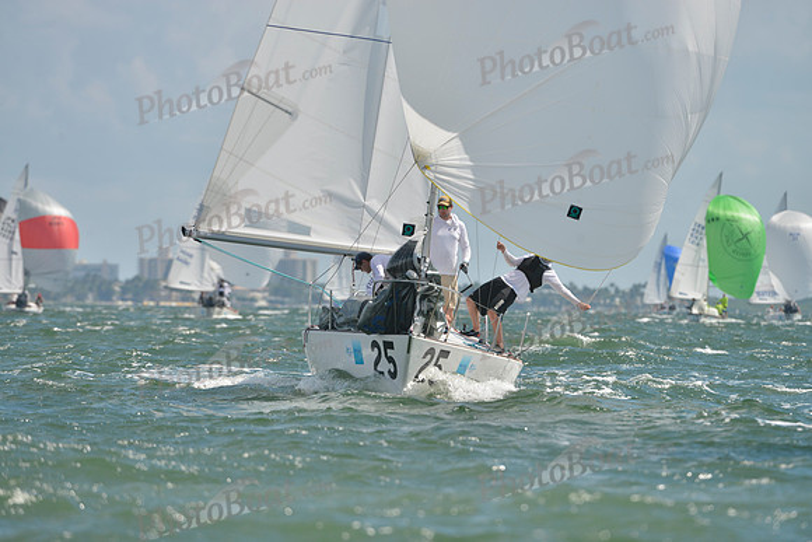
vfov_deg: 3.4
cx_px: 406
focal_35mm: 400
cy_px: 271
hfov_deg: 5.2
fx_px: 9024
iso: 200
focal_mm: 400
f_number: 7.1
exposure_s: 1/1000
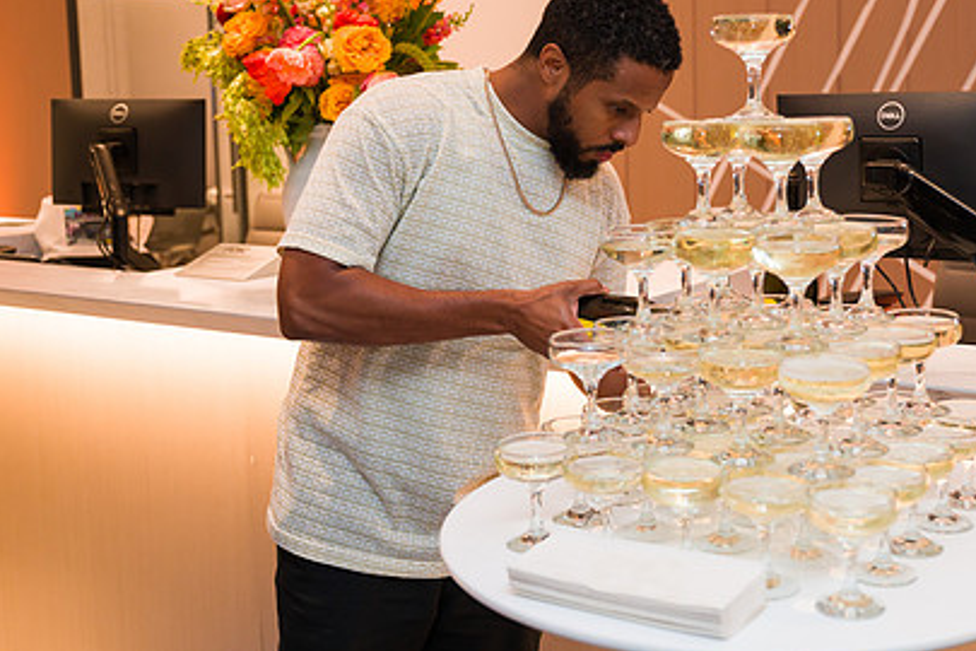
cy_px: 227
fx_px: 1328
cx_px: 602
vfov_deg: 27.4
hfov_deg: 40.1
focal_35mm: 49
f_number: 3.2
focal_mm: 33.5
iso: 800
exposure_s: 1/160
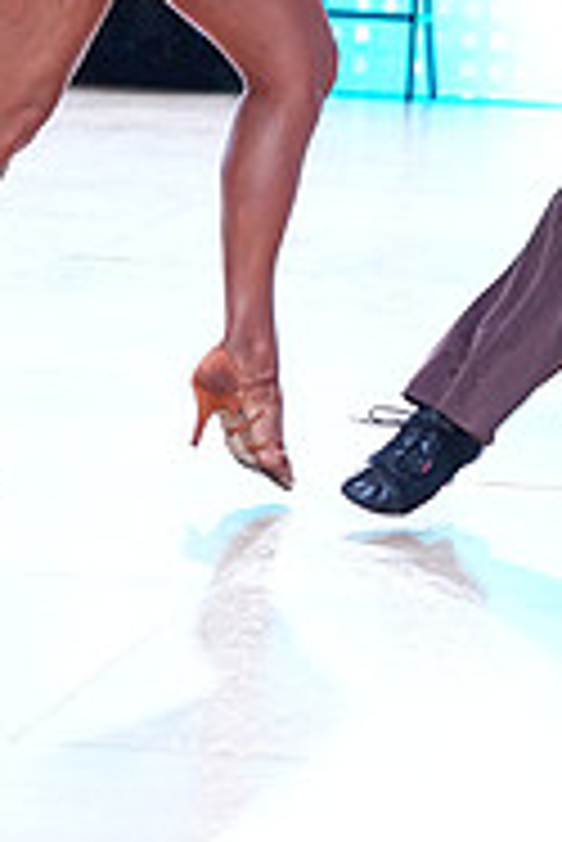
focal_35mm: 217
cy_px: -248
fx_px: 5072
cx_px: 569
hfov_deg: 6.3
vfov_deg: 9.3
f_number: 4
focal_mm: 70
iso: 2500
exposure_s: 1/400
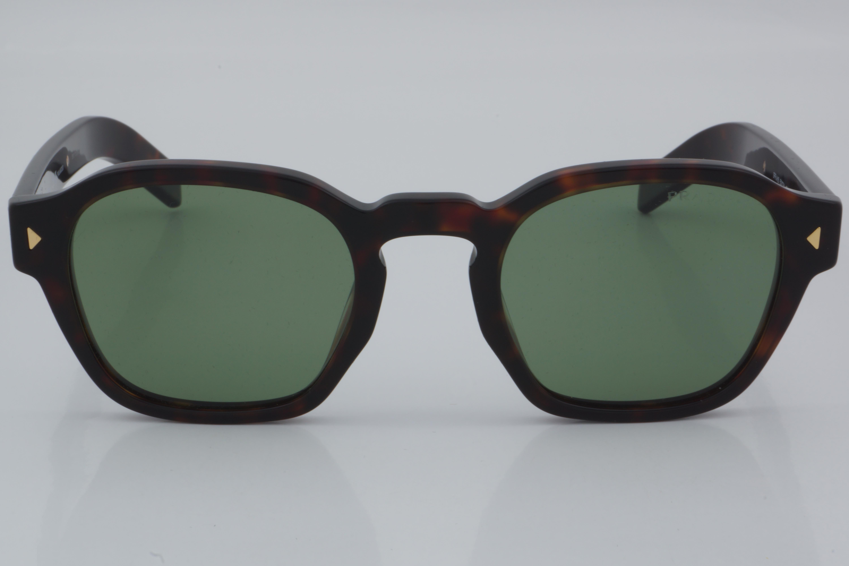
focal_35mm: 82
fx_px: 1945
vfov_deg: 16.6
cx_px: 424
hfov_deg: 24.6
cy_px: 283
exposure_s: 1/4
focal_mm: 55
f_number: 32
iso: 100
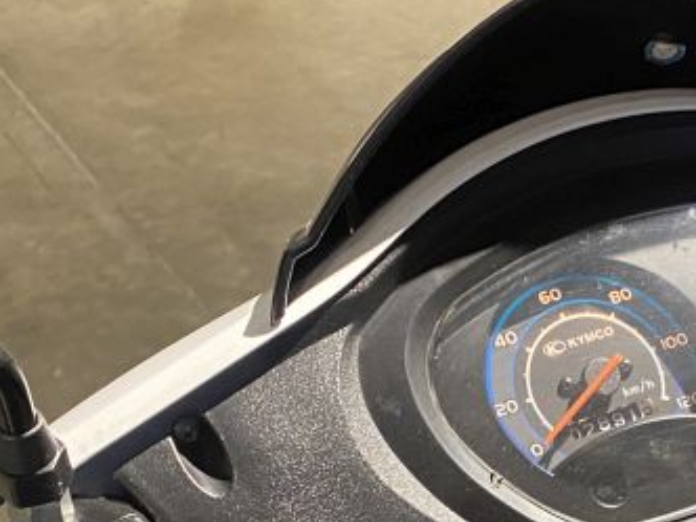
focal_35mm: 83
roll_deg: -1.1
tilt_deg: -41.0
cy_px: 653
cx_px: 604
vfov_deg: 16.9
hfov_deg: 23.1
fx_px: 1669
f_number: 1.8
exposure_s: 1/50
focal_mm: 4.25
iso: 320
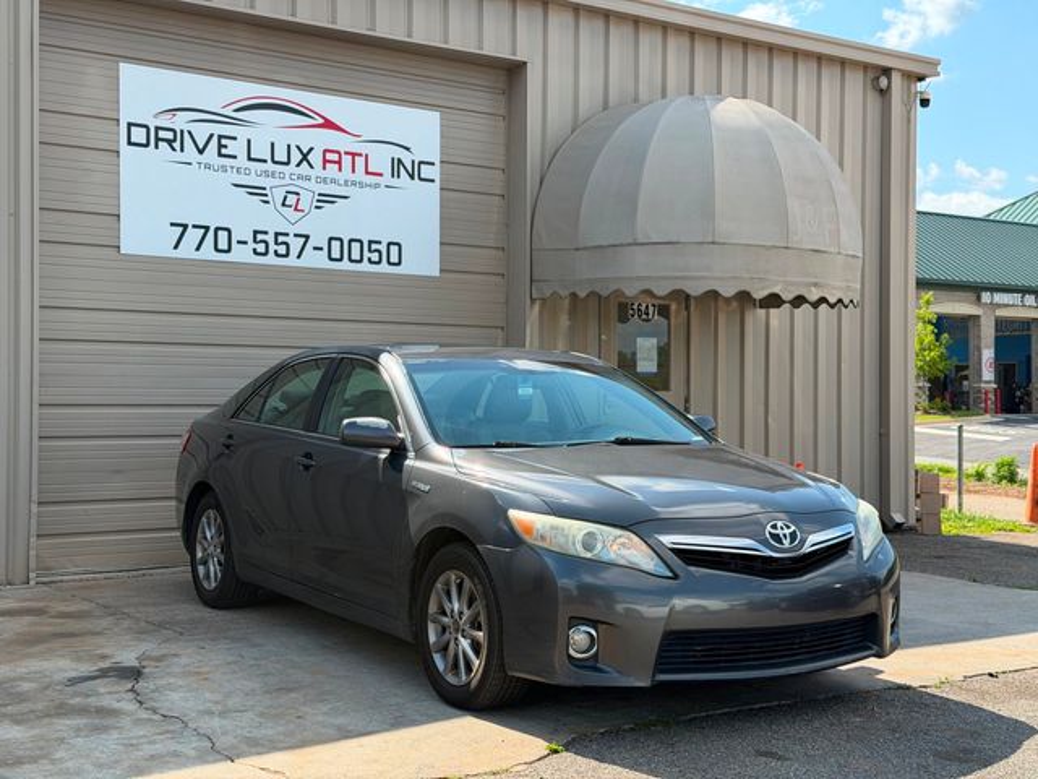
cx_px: 519
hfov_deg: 39.7
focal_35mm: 48
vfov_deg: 30.3
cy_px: 390
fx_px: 1439
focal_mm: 6.76
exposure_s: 1/3226
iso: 100
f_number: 1.78
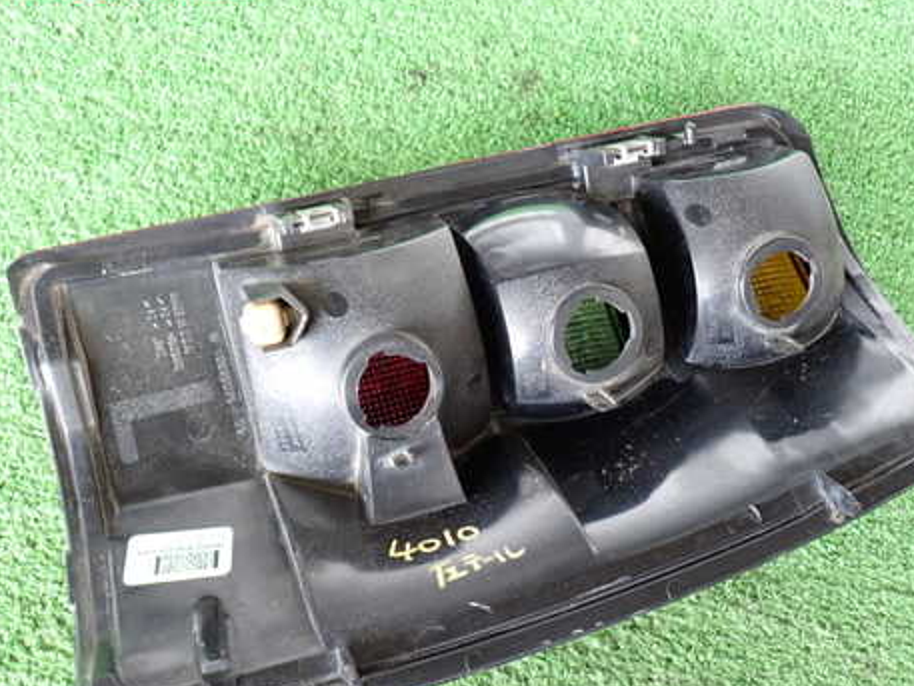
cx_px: 482
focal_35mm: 42
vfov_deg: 34.3
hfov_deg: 44.8
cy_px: 408
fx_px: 1109
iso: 250
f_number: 2.4
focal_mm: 5.79
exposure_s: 1/30
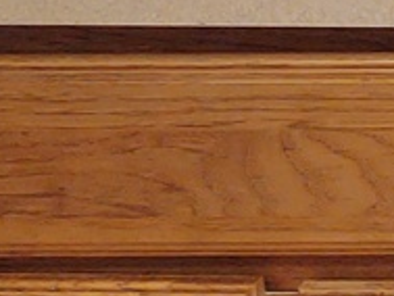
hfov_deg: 7.5
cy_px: -183
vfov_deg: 7.1
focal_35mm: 206
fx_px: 2346
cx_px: 1443
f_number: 1.7
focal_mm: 4.75
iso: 157
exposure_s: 1/50
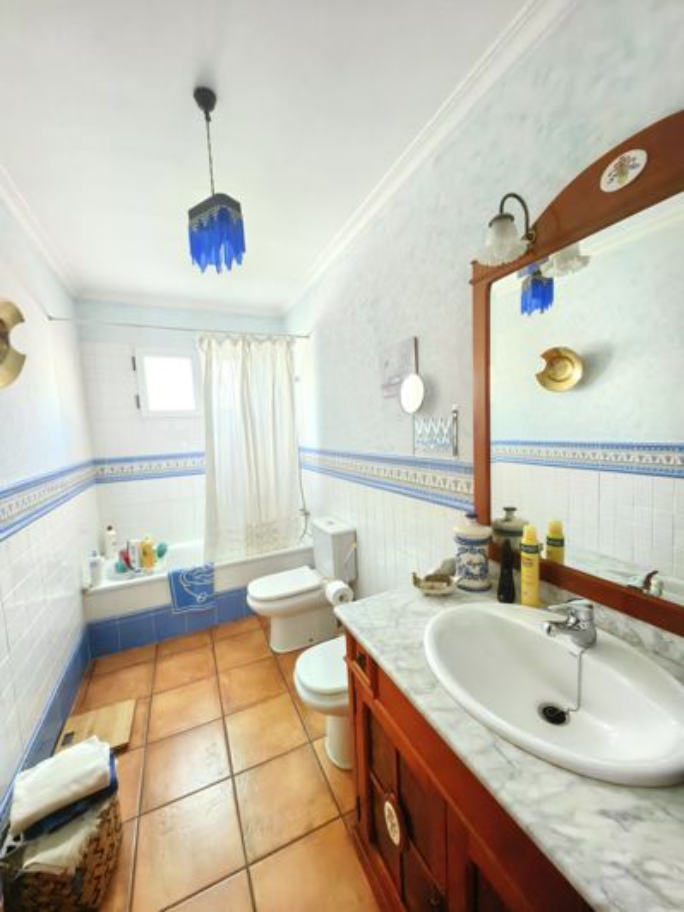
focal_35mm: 13
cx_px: 342
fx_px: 343
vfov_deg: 106.2
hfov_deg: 89.9
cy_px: 456
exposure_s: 1/100
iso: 250
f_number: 2.2
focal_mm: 1.76
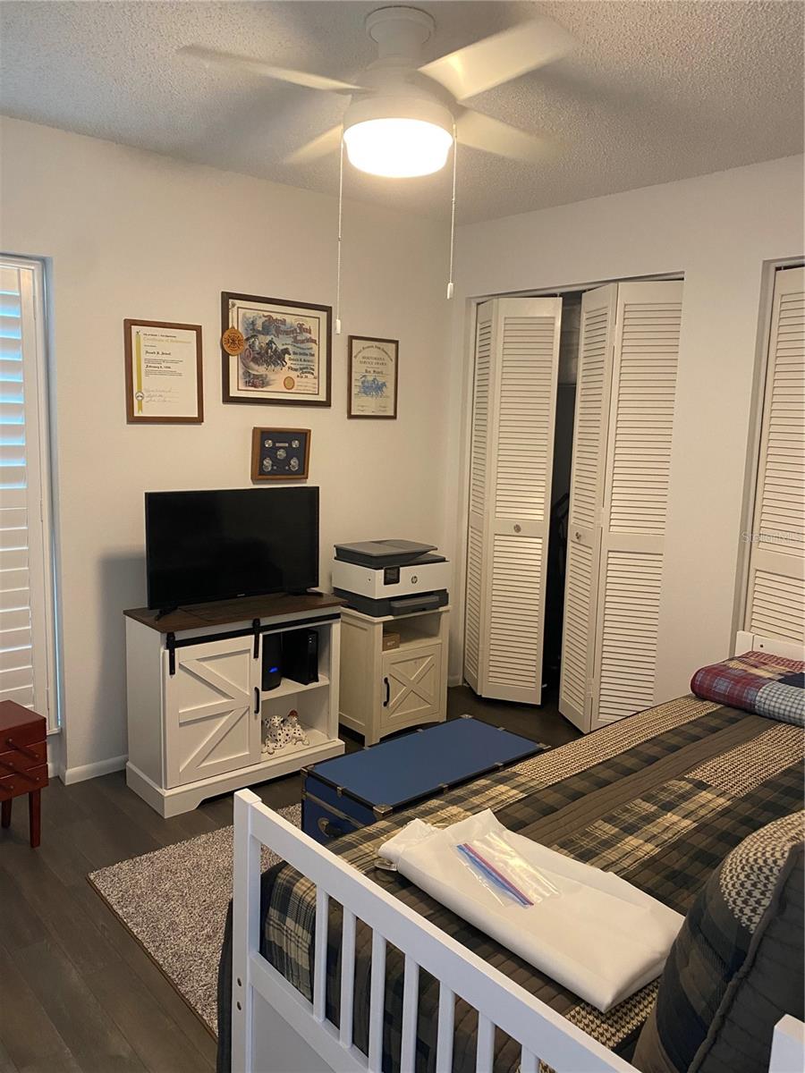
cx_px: 402
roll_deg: -1.5
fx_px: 806
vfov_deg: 67.3
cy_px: 536
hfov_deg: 53.1
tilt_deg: -7.0
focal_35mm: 26
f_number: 1.8
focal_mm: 4.25
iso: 250
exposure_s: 1/60
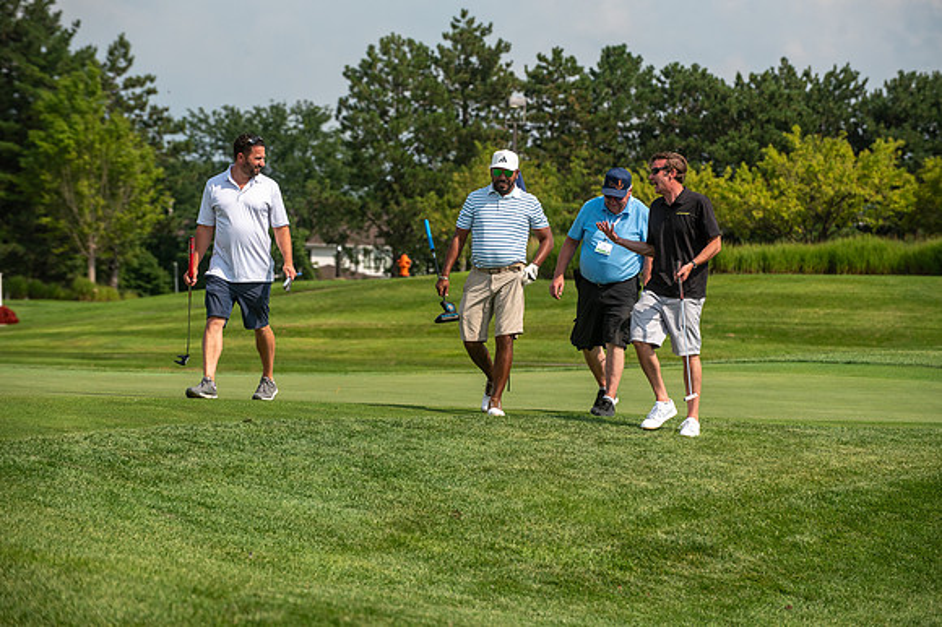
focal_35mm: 160
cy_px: 314
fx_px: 4188
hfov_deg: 12.8
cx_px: 471
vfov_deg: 8.6
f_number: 5
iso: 250
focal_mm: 160
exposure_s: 1/3200
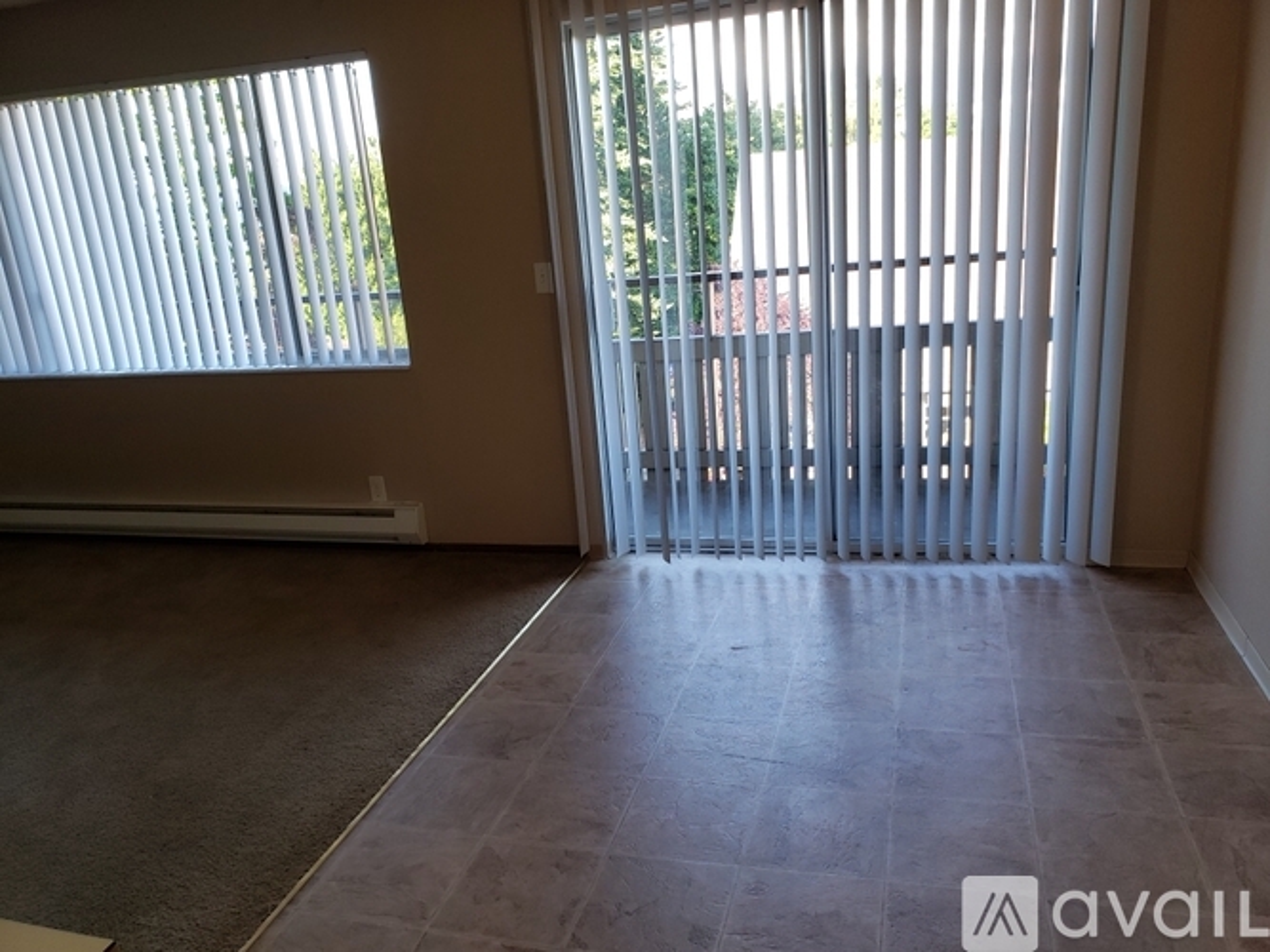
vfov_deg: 53.0
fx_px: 954
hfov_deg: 67.3
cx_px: 635
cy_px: 476
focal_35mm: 26
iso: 64
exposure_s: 1/60
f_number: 2.4
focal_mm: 4.3
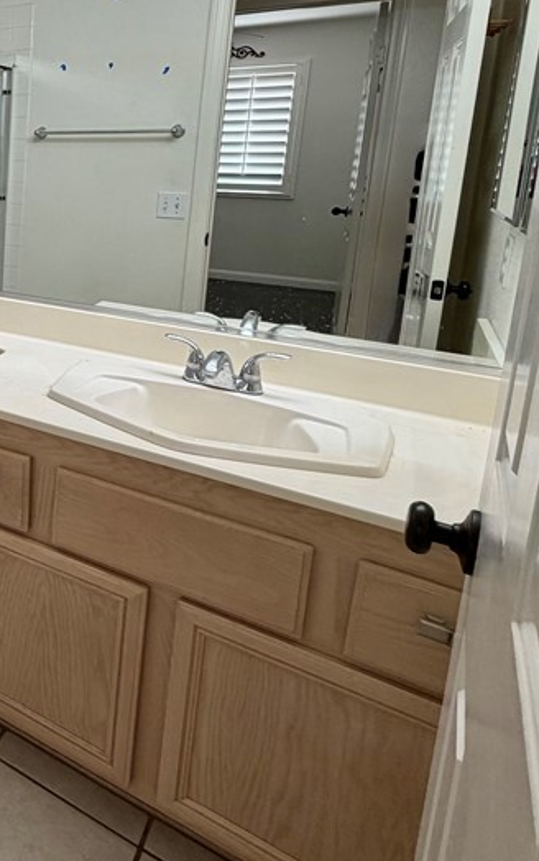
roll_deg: +0.2
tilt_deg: -9.7
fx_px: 681
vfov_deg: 62.2
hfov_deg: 32.0
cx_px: -173
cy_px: 255
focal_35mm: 29
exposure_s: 1/120
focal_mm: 2.22
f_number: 2.2
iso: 100
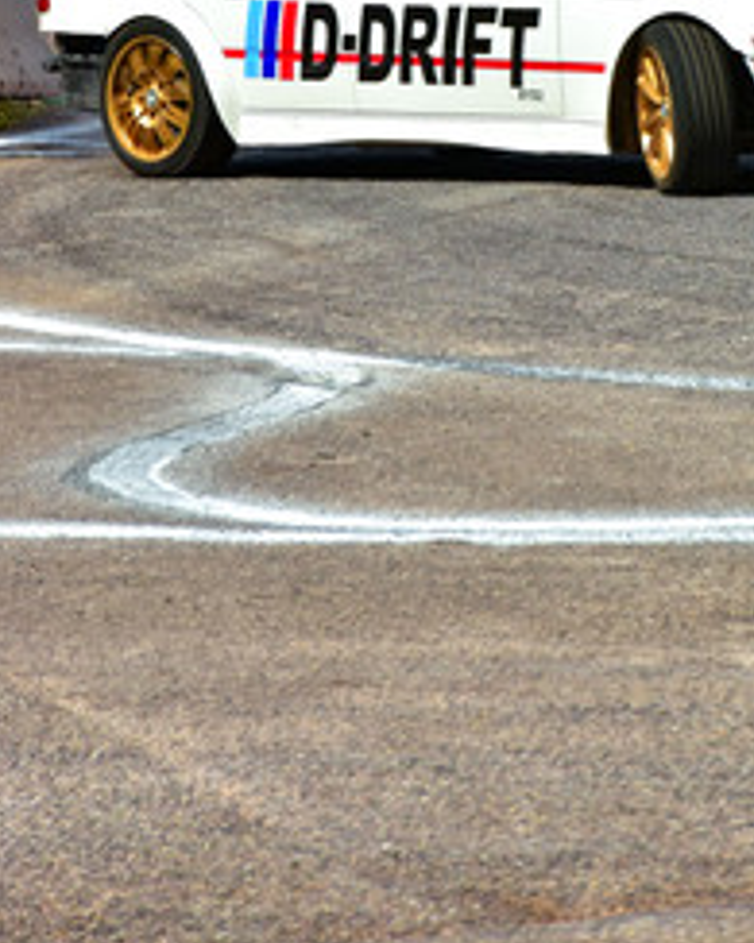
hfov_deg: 5.9
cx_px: 628
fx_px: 7257
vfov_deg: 7.4
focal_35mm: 260
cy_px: 0
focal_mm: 90
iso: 160
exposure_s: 1/200
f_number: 8
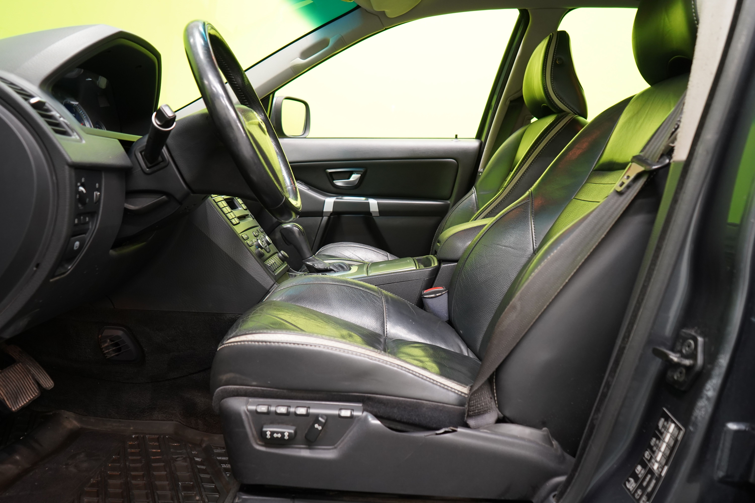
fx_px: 587
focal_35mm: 28
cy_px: 252
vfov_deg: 46.4
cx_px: 378
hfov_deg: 65.5
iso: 1250
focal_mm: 28
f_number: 5
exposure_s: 1/20
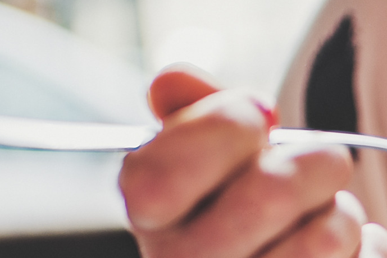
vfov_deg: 10.0
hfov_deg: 14.3
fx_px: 1398
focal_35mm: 130
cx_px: 648
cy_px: 446
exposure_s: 1/250
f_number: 1.6
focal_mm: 35
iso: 50
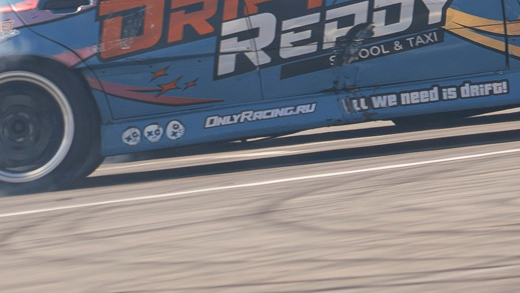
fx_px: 15719
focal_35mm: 1140
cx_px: 563
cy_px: -69
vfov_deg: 1.1
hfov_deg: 1.9
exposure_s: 1/125
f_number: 9
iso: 100
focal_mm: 180
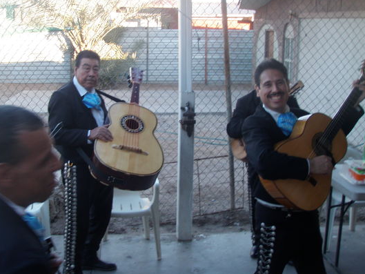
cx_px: 161
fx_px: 485
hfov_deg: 41.2
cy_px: 112
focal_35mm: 46
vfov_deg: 31.5
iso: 80
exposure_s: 1/50
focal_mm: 6.7
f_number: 3.5
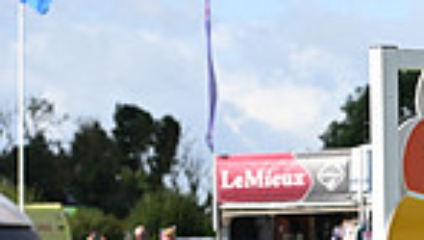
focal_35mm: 356
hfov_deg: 5.9
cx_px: 802
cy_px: 117
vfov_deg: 3.4
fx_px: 4006
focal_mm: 86
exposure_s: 1/1250
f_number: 4.5
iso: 220
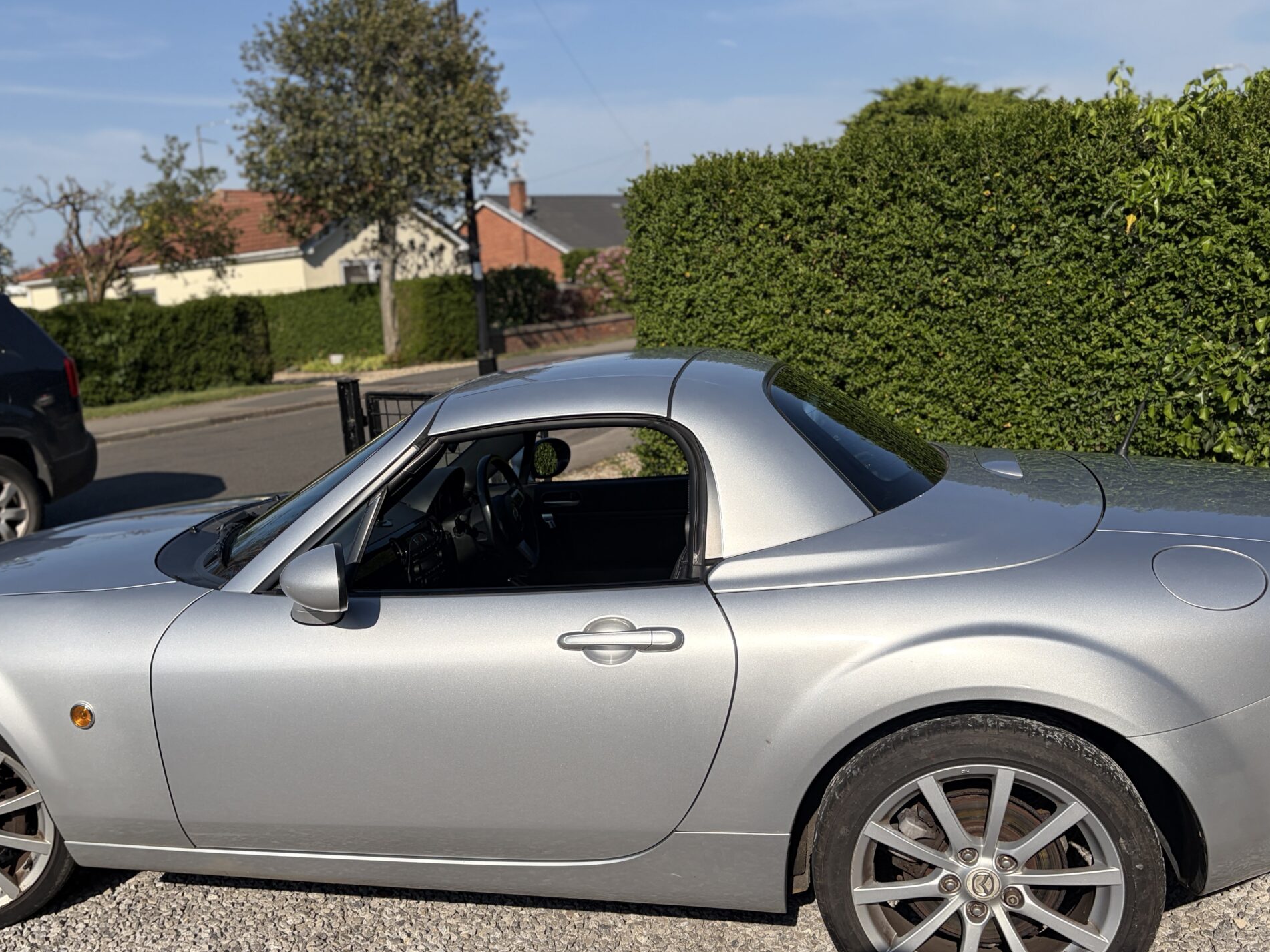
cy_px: 598
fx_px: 1284
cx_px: 518
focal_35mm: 35
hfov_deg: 52.3
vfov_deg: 40.4
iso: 64
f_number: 1.6
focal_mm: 5.96
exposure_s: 1/8850
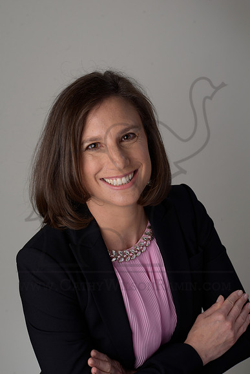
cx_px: 125
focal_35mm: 85
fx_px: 885
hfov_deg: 16.1
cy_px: 187
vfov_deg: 23.9
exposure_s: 1/100
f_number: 11
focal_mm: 85
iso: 125
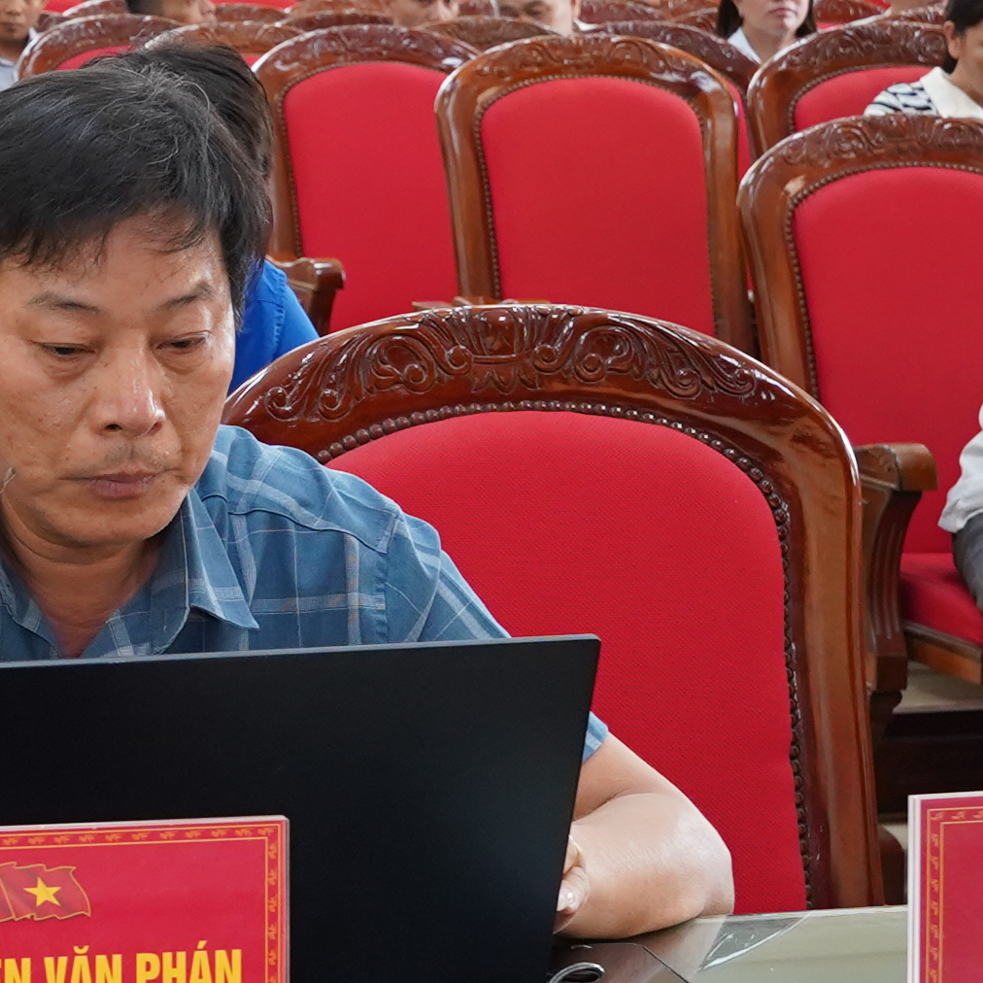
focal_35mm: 119
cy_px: 140
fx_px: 3823
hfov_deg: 13.0
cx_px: -899
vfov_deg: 14.5
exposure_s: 1/50
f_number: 5.6
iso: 1000
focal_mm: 24
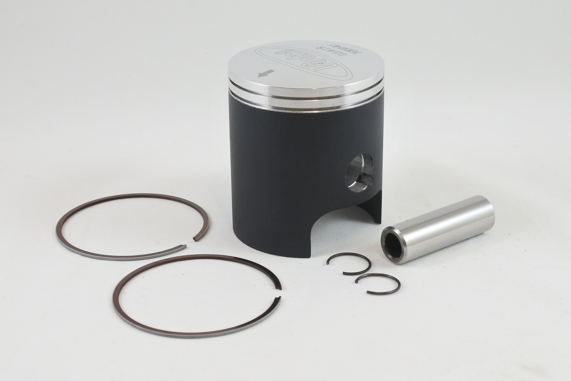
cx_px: 286
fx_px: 714
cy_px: 190
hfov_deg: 43.6
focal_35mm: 45
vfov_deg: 29.9
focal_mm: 16.8
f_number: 4.5
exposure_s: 1/125
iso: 400
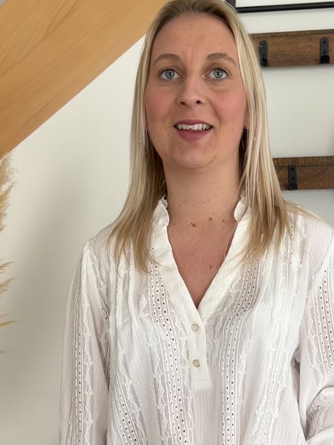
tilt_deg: -11.3
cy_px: 354
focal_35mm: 52
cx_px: 181
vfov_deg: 35.7
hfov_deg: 28.0
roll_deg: +2.3
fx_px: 669
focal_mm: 5.7
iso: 50
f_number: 1.5
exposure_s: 1/121
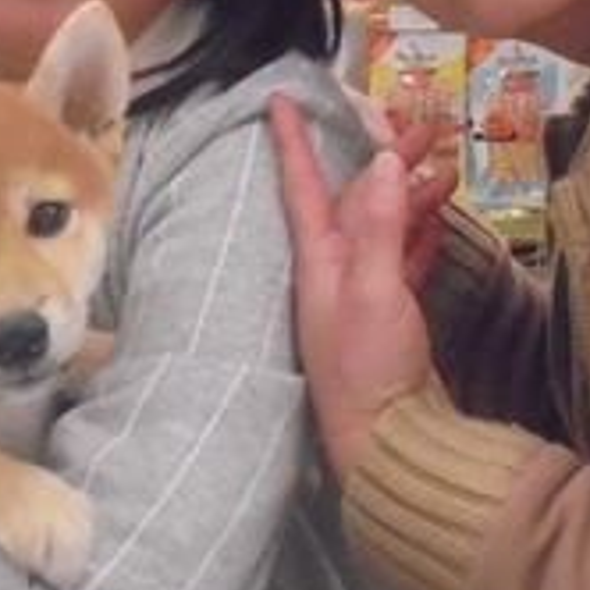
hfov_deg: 20.8
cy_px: 185
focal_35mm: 83
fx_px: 1601
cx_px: 213
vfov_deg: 20.8
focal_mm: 4.6
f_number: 3.5
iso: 800
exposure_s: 1/80
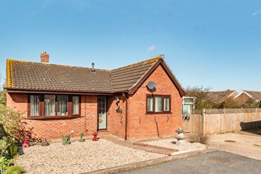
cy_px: 99
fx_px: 181
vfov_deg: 51.1
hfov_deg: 70.8
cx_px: 156
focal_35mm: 25
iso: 400
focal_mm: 12
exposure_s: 1/1250
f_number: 8
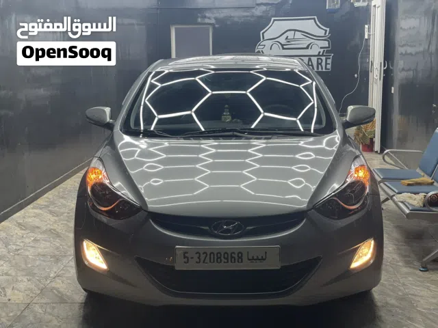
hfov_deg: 36.8
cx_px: 219
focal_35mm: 52
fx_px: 658
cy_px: 164
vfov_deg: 28.0
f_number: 2
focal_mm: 6
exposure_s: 1/100
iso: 100
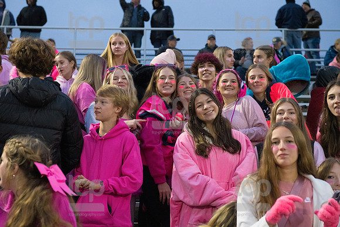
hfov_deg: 28.8
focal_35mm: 70
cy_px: 114
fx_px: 661
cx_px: 170
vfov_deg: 19.5
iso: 6400
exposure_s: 1/320
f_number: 5
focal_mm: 70
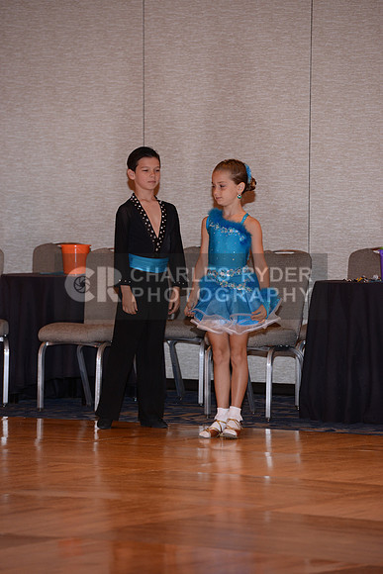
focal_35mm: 200
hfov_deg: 6.9
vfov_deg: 10.3
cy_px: 287
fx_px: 3190
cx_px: 192
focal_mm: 200
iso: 1000
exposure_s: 1/250
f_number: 5.6
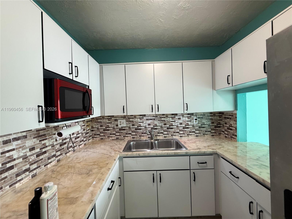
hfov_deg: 102.1
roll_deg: +2.1
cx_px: 146
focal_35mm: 14
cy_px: 110
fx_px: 118
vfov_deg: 85.7
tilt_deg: -0.3
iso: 160
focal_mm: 2.22
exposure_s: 1/120
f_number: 2.2
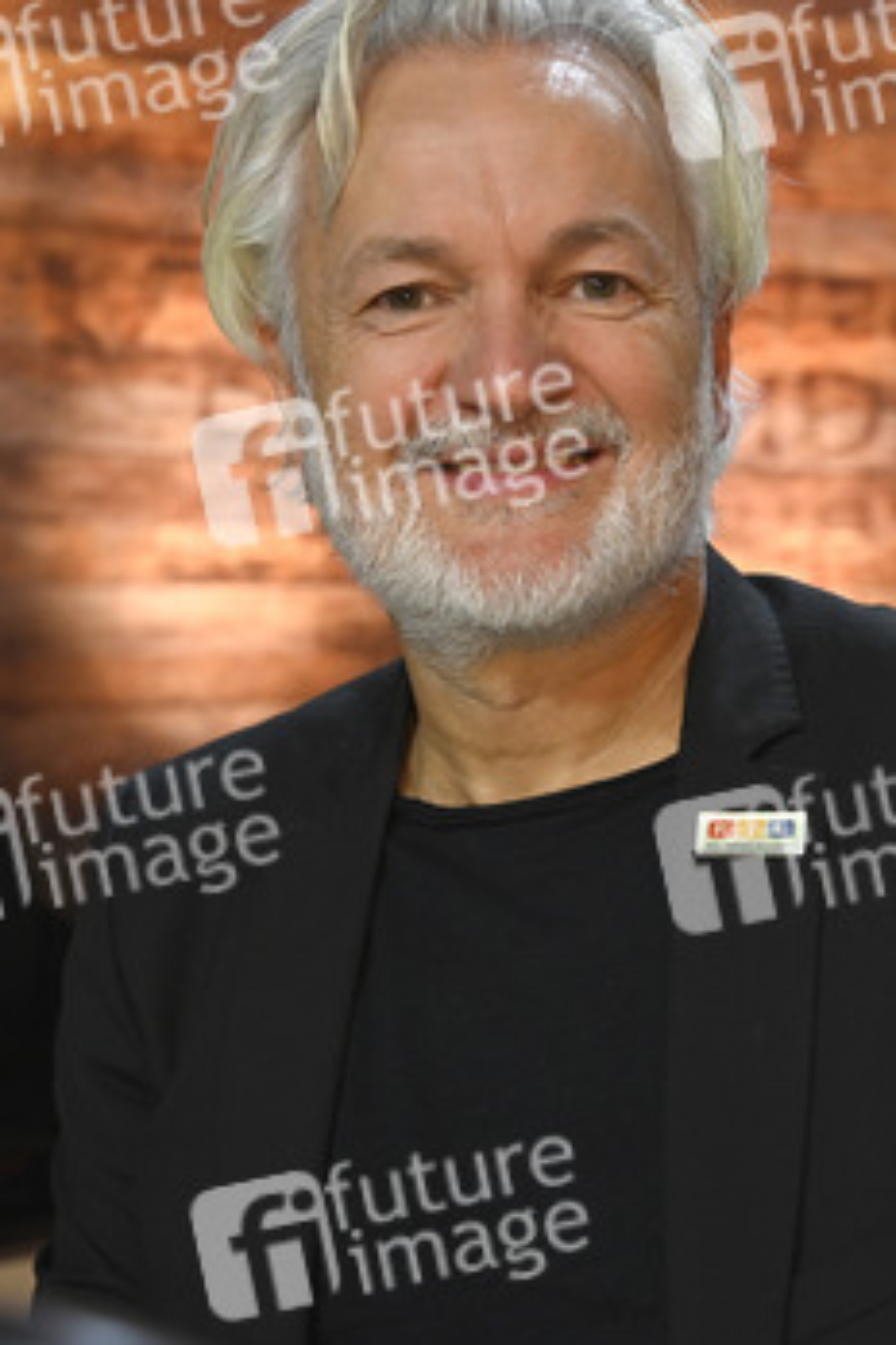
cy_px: 649
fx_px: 1717
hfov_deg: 29.2
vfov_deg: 42.7
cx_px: 504
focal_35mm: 46
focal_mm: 40
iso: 800
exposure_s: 1/200
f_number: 4
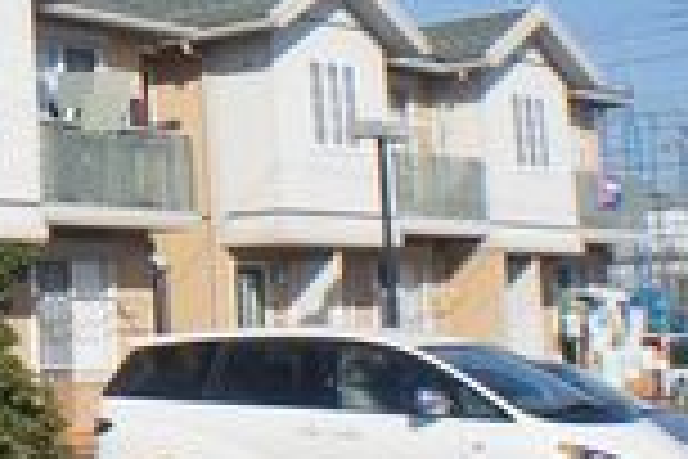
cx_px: -400
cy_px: 22
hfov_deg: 17.7
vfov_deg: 13.4
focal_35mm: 101
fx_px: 1930
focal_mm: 16
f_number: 6.3
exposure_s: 1/640
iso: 200
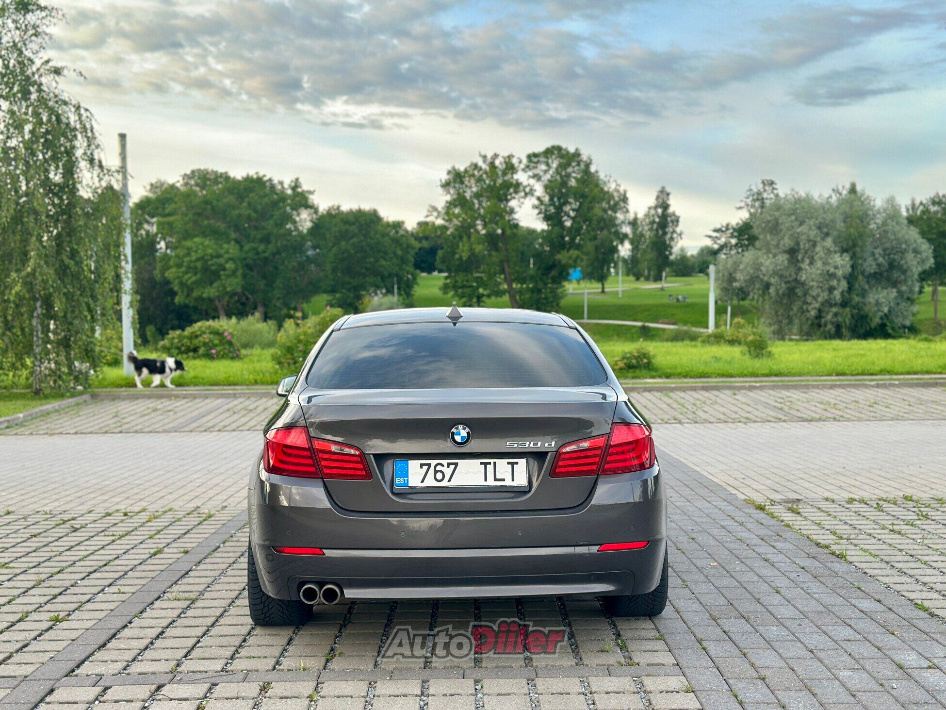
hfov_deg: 39.7
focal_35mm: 48
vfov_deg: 30.3
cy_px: 355
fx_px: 1312
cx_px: 473
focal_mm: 6.86
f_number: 1.78
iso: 80
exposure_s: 1/350
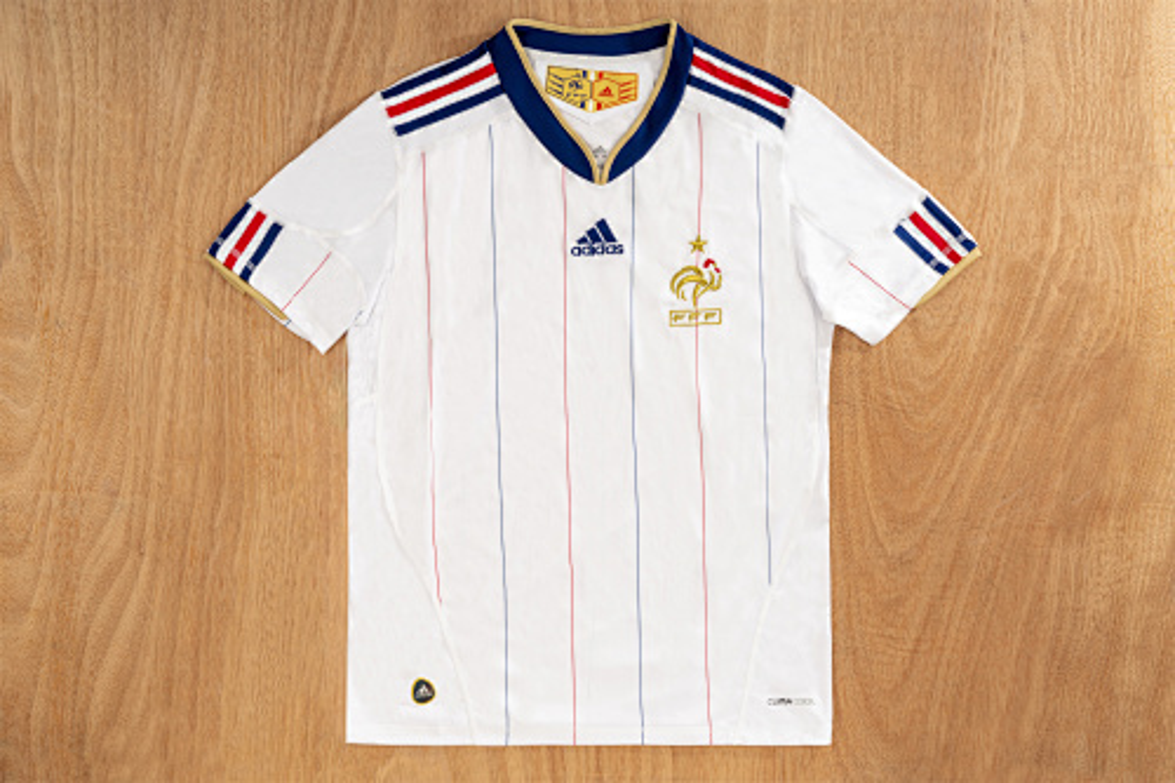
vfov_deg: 24.6
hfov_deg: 36.3
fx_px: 1794
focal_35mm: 55
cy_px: 392
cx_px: 588
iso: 100
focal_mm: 55
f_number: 11
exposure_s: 1/125
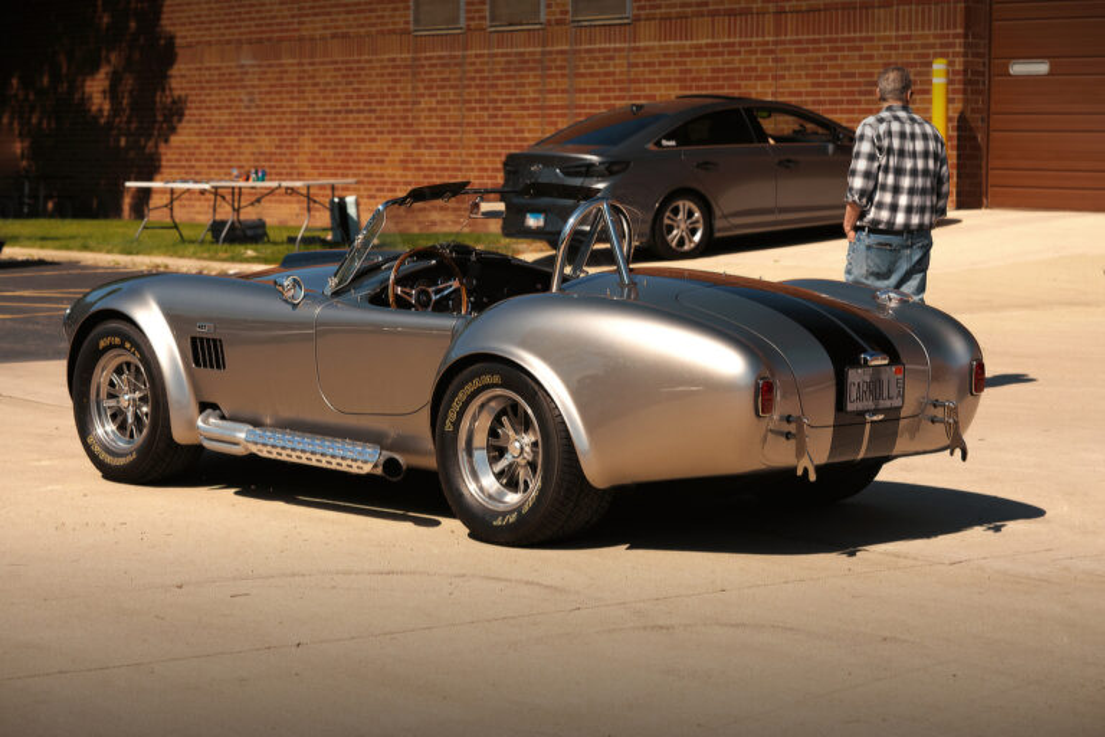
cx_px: 552
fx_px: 2762
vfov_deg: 15.2
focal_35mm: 90
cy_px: 368
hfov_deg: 22.6
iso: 100
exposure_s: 1/320
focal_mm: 90
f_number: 6.3
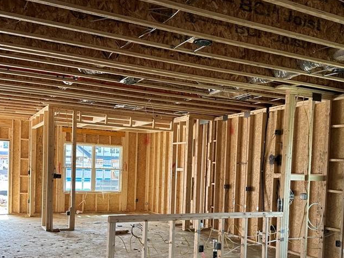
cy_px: 188
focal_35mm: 39
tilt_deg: -2.0
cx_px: 178
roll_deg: -2.9
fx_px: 388
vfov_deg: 36.1
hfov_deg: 47.8
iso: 100
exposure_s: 1/147
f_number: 1.78
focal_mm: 6.86
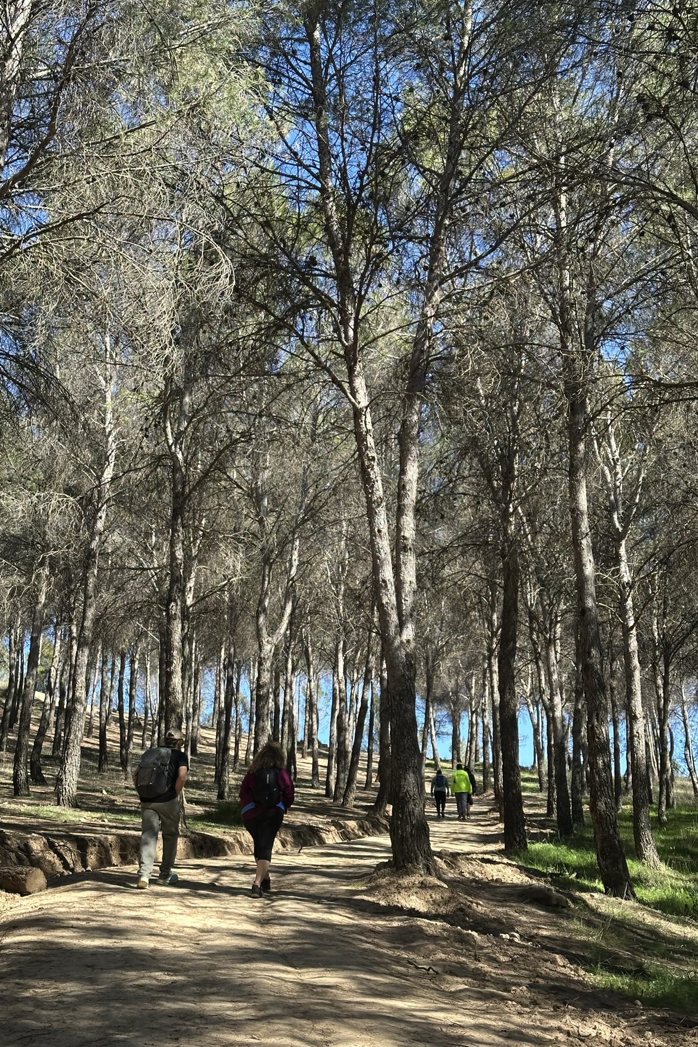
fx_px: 1454
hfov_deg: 27.0
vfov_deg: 39.6
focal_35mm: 50
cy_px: 524
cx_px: 356
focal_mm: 6.86
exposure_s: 1/803
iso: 64
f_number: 1.78
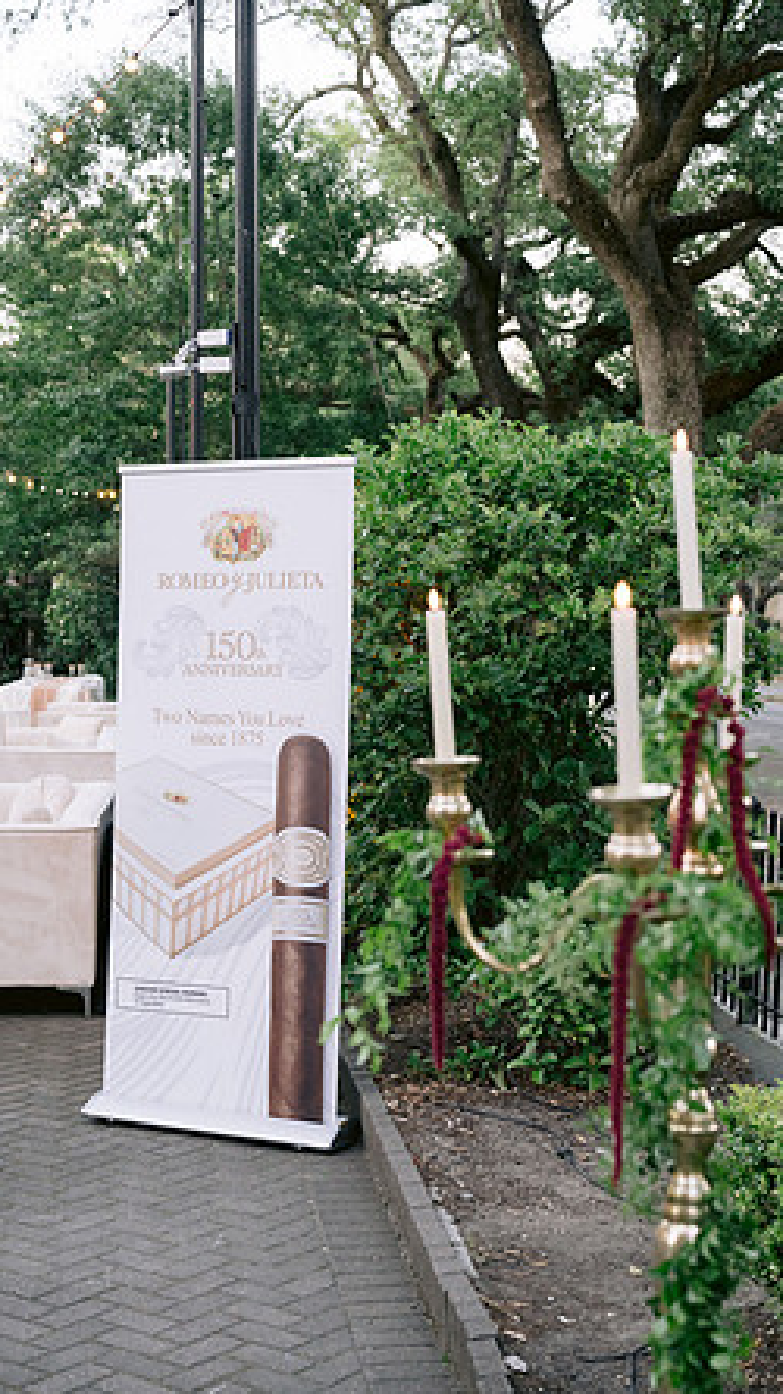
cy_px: 699
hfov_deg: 22.6
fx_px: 1958
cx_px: 442
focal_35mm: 53
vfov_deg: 39.2
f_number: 4
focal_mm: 50
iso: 800
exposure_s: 1/125
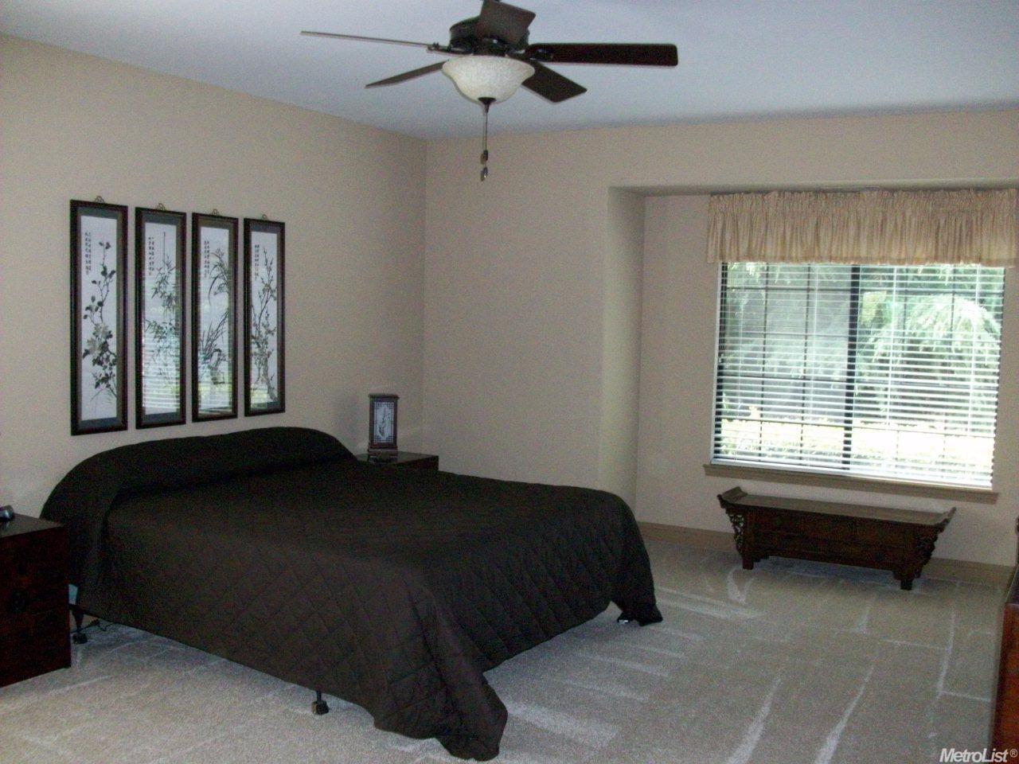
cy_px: 382
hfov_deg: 54.0
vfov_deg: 41.8
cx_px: 510
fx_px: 1001
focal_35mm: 34
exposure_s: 1/60
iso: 320
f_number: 2.8
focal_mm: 5.7
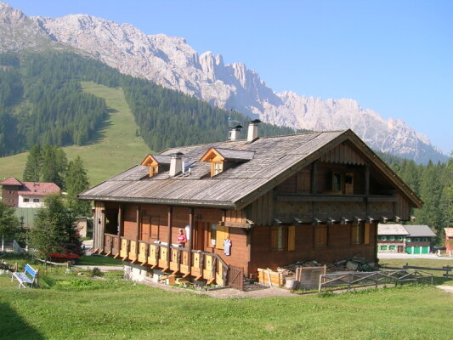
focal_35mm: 40
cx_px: 226
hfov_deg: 46.8
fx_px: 524
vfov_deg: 36.0
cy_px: 170
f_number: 5
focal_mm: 6.1
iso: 50
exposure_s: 1/194
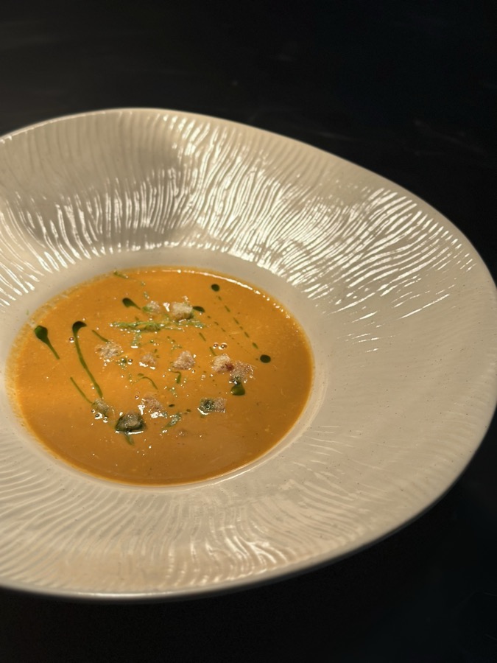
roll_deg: -2.4
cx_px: 248
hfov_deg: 30.3
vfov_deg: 39.7
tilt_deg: -44.9
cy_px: 332
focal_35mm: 48
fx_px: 919
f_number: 1.78
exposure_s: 1/2532
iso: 100
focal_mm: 6.86
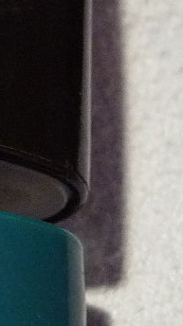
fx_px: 2697
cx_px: -188
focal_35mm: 312
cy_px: 174
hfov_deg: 3.8
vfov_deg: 6.9
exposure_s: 1/25
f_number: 3.4
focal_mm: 12.4
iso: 400
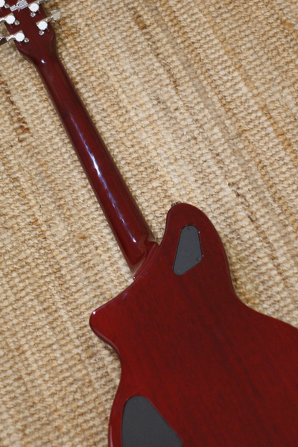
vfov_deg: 20.4
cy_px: 249
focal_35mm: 100
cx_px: 153
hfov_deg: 13.7
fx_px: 1242
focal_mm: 50
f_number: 2
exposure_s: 1/60
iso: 400
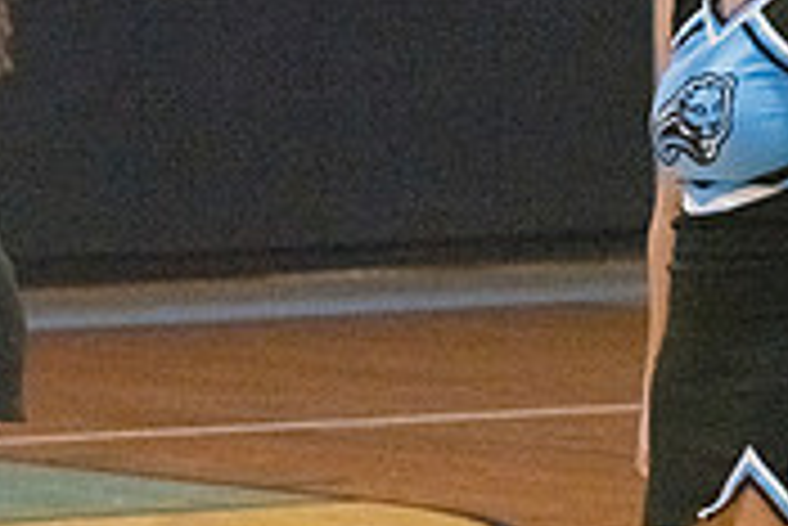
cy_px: 272
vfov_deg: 2.8
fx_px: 10909
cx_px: -230
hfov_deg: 4.1
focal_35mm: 498
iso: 10000
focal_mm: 150
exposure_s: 1/1250
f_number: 5
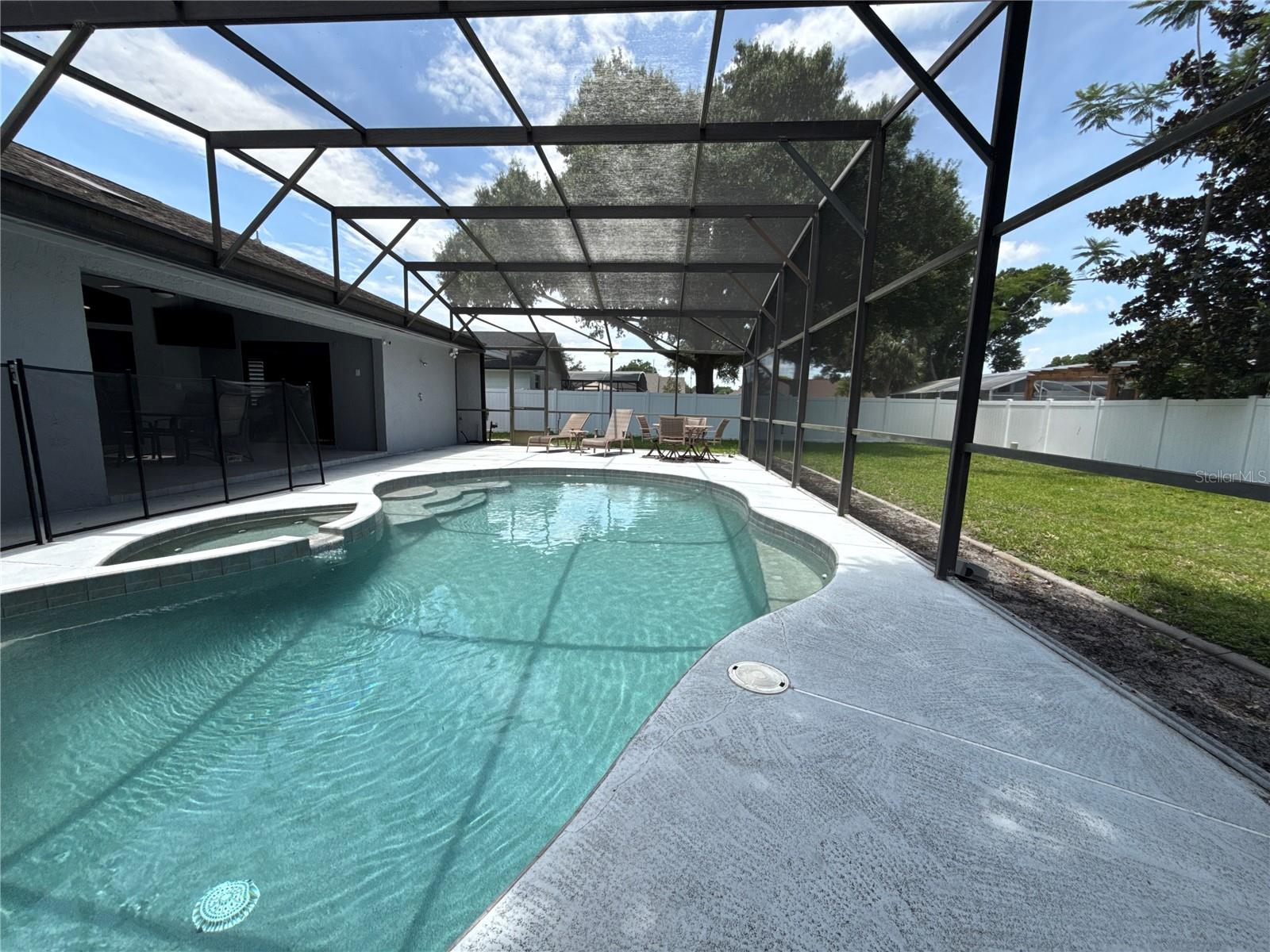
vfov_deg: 85.7
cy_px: 476
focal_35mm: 14
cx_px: 635
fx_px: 514
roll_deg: -1.3
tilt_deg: -8.3
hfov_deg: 102.1
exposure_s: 1/799
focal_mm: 2.22
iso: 50
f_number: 2.2
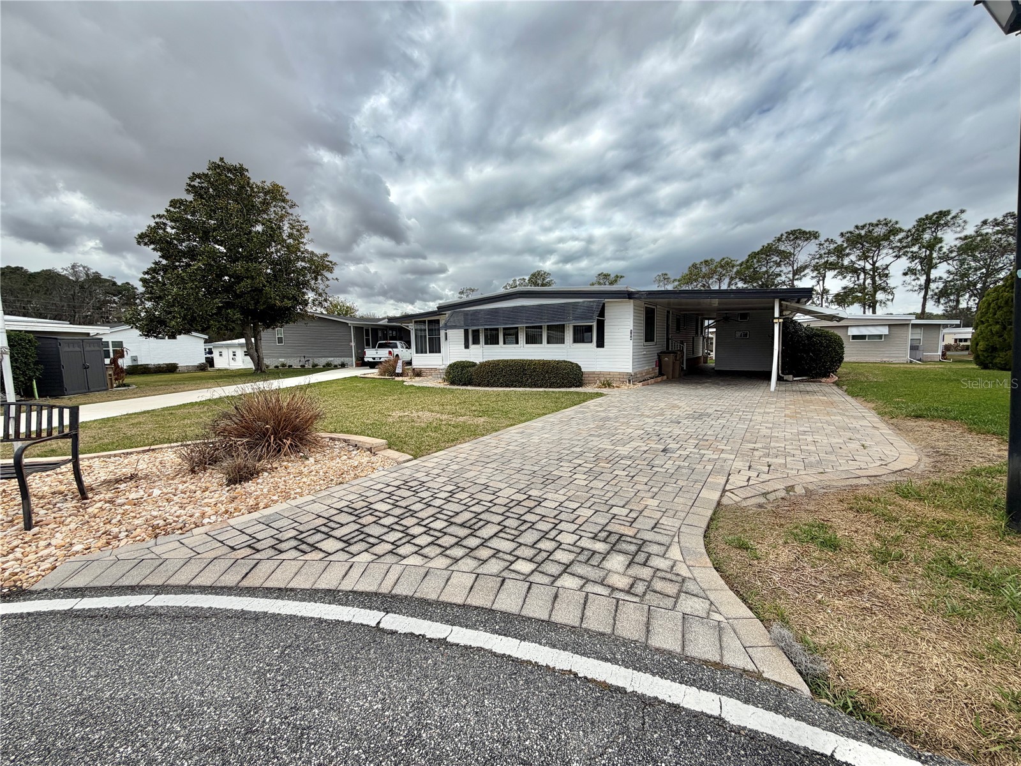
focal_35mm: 14
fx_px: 413
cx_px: 510
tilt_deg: -4.6
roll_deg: +2.0
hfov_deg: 102.1
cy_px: 383
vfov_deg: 85.7
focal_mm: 2.22
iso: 20
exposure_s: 1/1211
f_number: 2.2
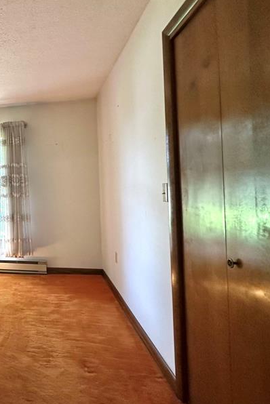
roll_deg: +2.6
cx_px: -17
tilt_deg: +0.2
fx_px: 281
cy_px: 189
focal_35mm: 25
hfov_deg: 42.2
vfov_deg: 71.4
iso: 200
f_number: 2.2
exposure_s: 1/60
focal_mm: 2.22
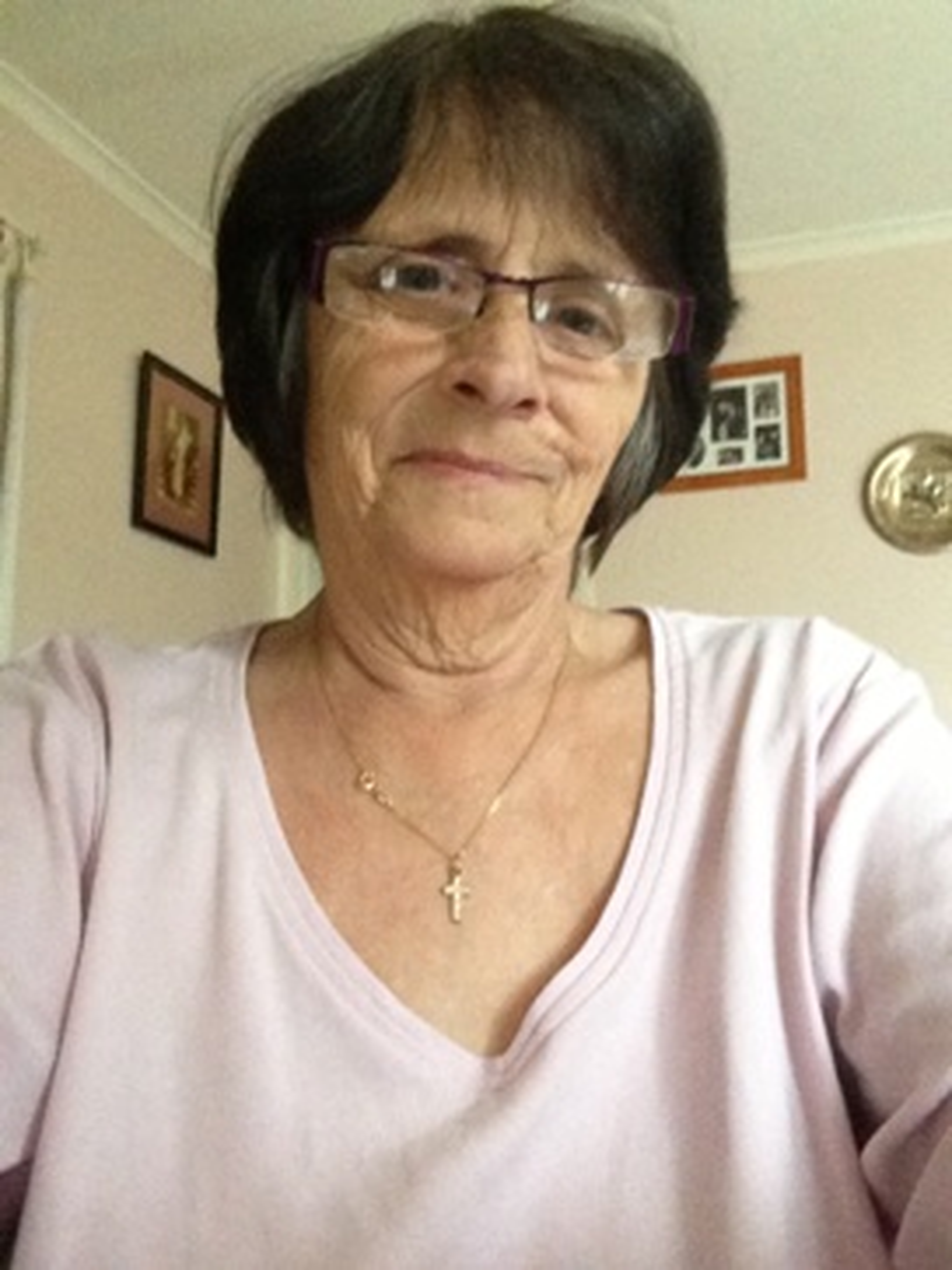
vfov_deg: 52.6
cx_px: 476
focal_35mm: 35
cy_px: 635
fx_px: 1284
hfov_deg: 40.7
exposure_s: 1/15
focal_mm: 2.18
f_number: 2.4
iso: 500
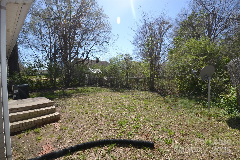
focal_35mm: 15
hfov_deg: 100.4
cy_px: 80
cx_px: 120
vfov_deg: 77.3
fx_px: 100
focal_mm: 10
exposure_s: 1/200
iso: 100
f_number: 7.1
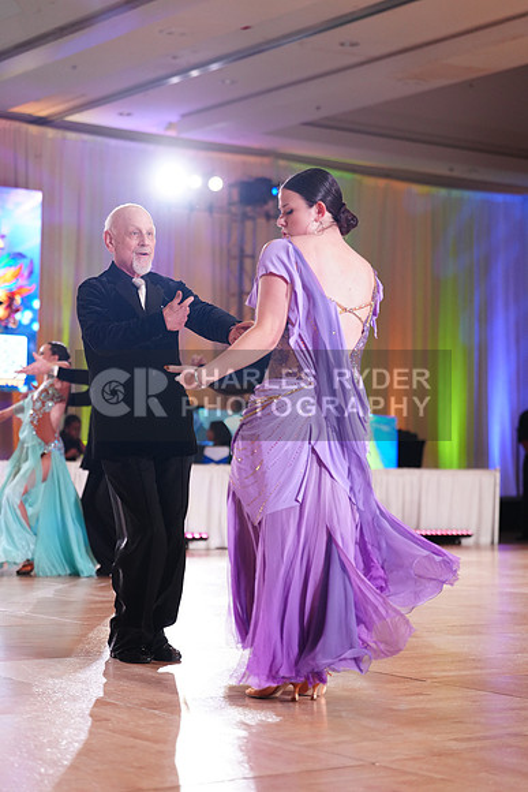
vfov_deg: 27.0
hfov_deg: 18.2
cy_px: 396
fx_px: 1649
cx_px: 264
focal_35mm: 75
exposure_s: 1/500
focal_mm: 75
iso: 2000
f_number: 2.8
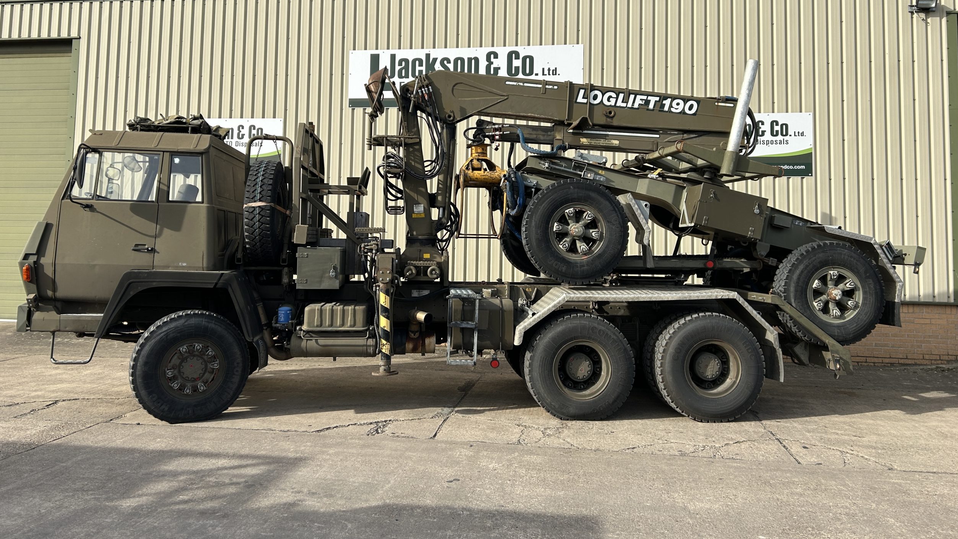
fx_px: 737
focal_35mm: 29
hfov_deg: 66.1
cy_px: 197
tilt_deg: +6.8
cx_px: 472
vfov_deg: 39.9
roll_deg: -2.5
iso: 50
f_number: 1.5
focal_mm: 5.7
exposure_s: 1/3460
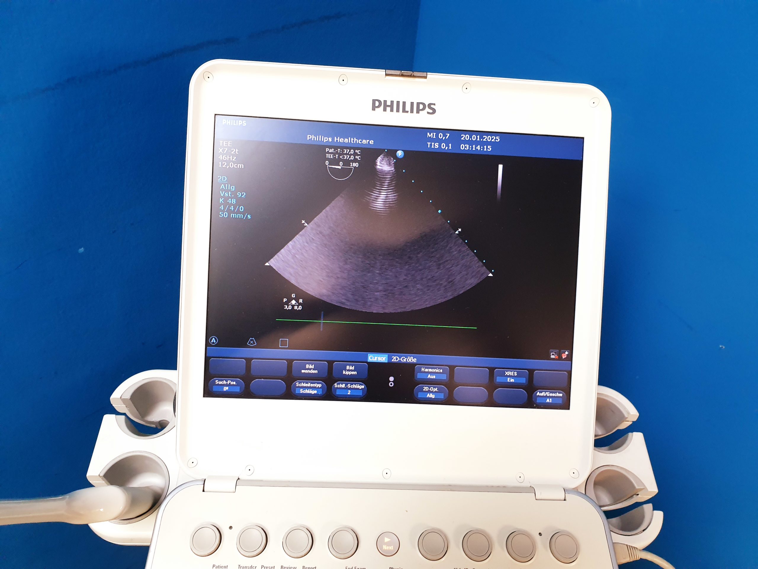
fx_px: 569
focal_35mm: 26
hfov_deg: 67.3
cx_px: 379
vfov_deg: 53.1
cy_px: 284
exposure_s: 1/50
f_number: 2.4
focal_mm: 4.3
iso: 250
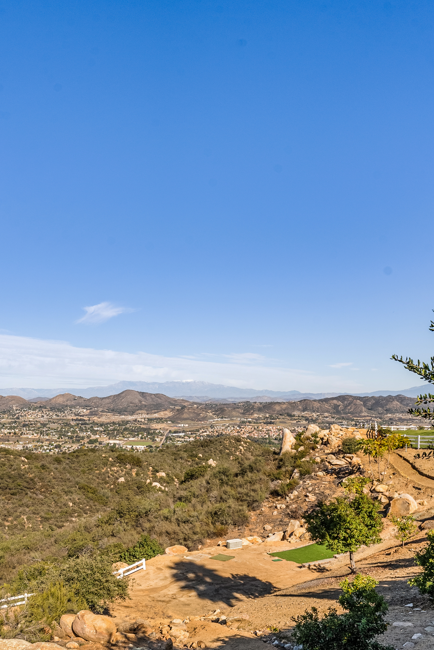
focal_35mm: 29
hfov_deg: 44.6
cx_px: 163
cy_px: 445
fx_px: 524
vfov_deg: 61.7
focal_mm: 19
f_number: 11
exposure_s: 1/250
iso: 100
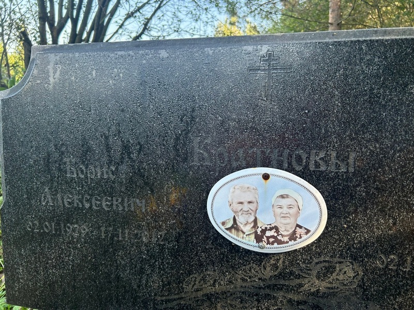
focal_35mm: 26
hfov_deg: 67.3
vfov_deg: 53.1
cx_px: 207
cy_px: 155
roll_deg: -1.4
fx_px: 311
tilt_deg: -8.5
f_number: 1.5
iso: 50
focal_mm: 5.7
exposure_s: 1/427
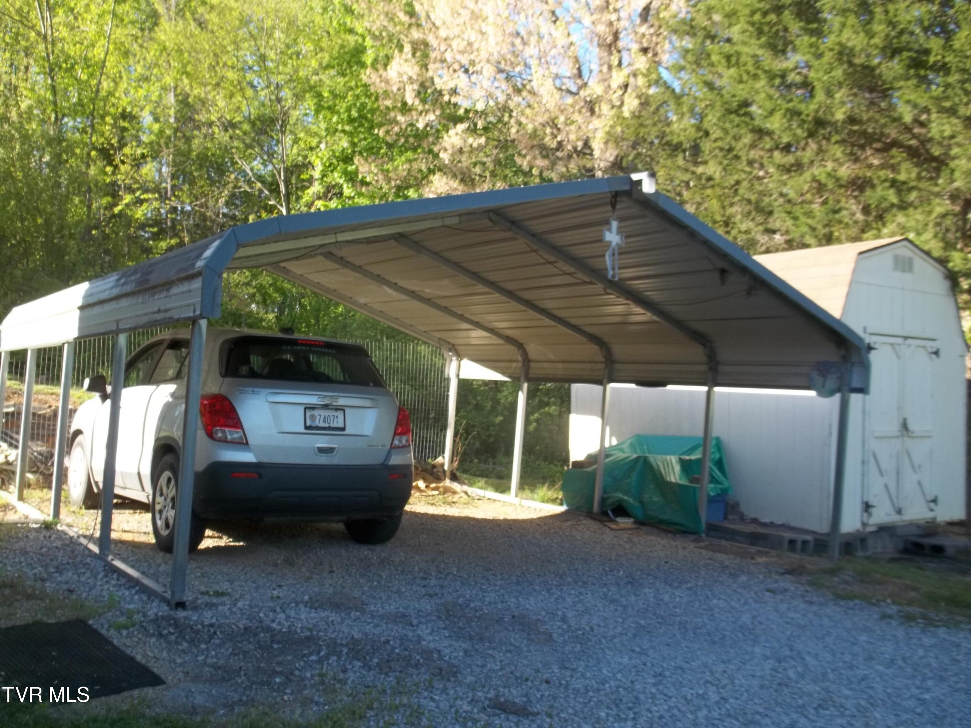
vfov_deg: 42.9
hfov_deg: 55.4
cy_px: 364
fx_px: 926
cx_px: 486
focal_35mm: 33
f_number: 3.3
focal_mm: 5.9
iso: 64
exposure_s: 1/160
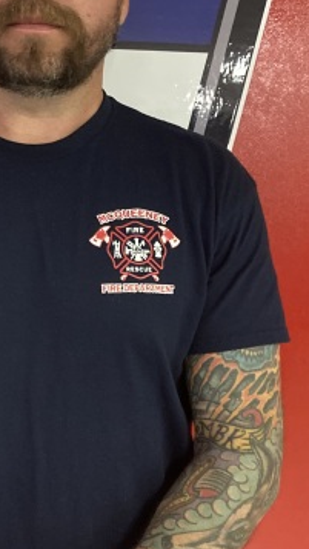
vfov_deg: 36.6
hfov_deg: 20.9
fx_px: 830
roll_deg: -0.5
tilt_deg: -5.1
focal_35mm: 57
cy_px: 265
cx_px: 71
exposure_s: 1/30
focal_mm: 3.99
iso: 640
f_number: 1.8
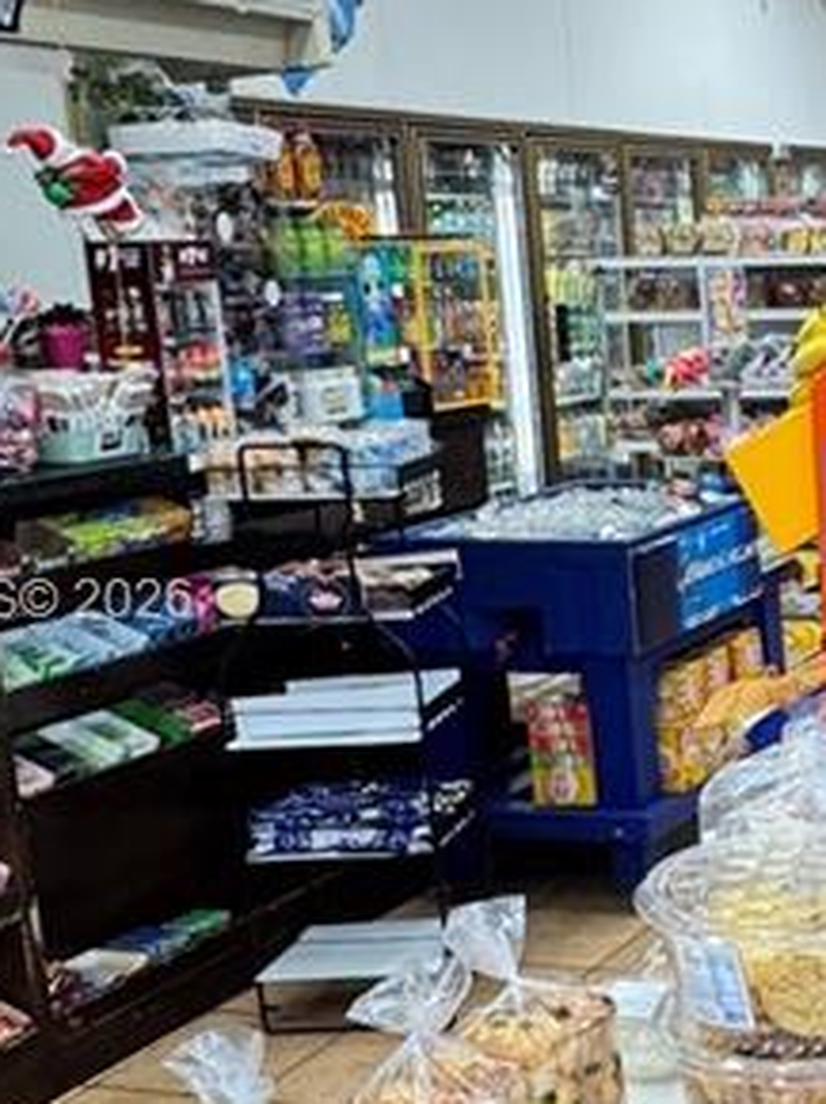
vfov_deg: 33.2
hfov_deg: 21.5
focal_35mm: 58
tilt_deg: -12.1
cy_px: 605
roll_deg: +0.9
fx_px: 1848
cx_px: 1203
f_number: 2.2
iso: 320
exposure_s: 1/120
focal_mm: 2.22
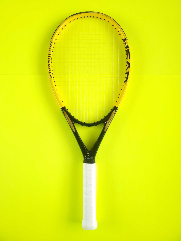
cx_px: 90
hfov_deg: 53.1
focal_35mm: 26
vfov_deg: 67.3
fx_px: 181
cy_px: 120
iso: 50
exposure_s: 1/25
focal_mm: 4.3
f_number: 1.5
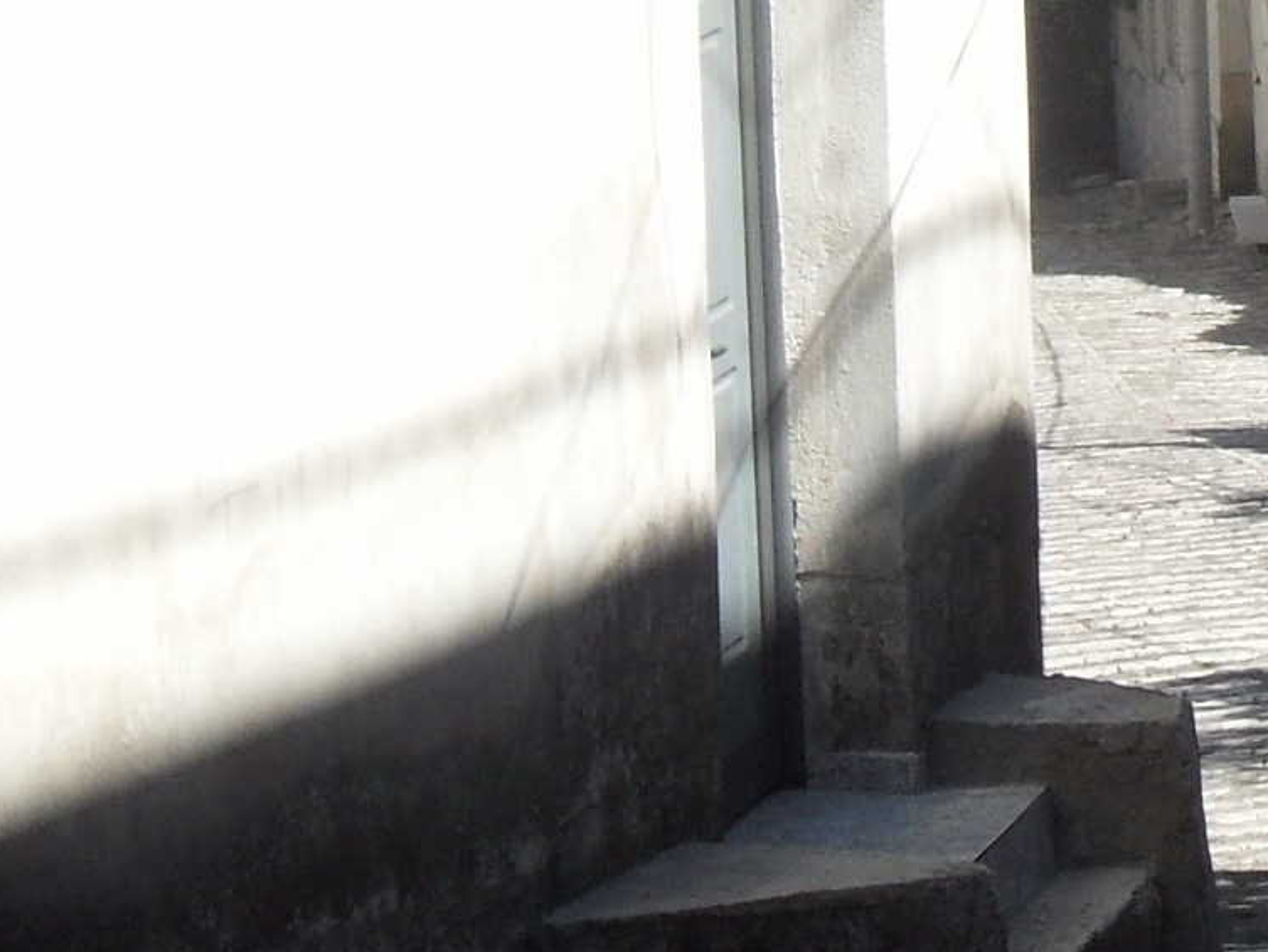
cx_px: 2091
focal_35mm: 182
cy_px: -350
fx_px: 6668
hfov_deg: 10.4
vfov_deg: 8.0
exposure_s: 1/250
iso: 80
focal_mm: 7.7
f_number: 5.6
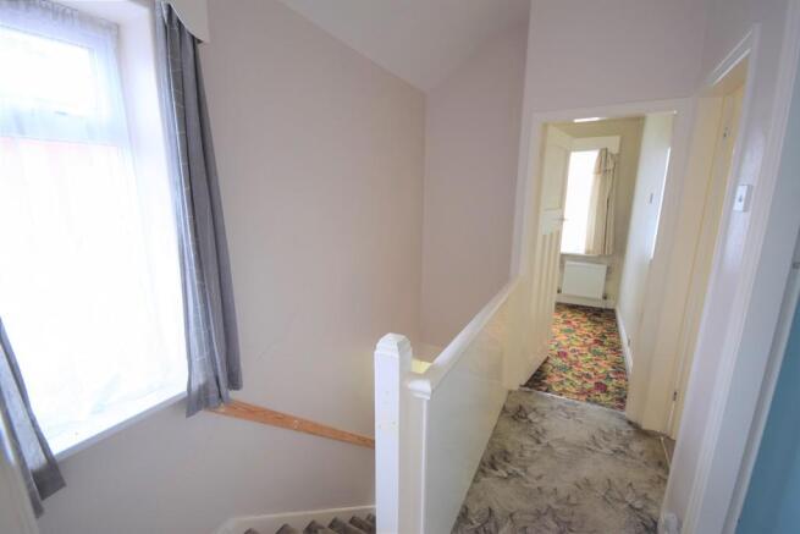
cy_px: 267
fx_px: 333
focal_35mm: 15
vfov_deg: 77.4
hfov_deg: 100.4
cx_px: 400
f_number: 4.5
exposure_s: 1/80
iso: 400
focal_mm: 10
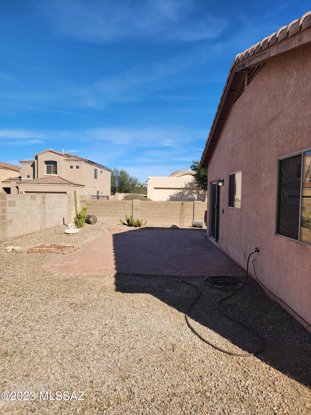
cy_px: 208
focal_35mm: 23
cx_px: 156
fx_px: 276
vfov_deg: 73.9
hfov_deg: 58.9
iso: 12
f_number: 1.8
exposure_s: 1/1283
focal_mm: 6.4
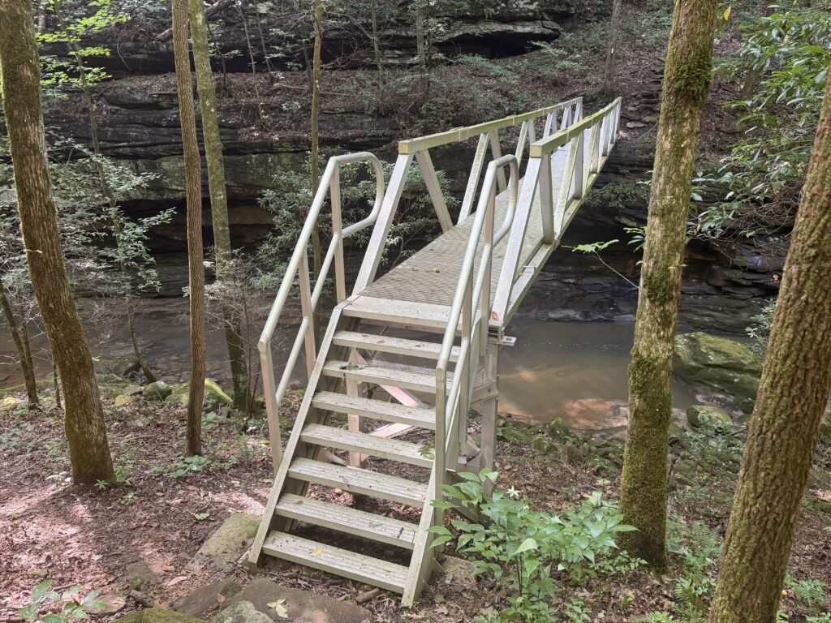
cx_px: 416
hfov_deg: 71.6
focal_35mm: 24
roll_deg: +0.3
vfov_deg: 56.8
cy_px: 312
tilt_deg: -21.8
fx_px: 576
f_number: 1.78
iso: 200
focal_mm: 6.76
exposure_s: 1/69
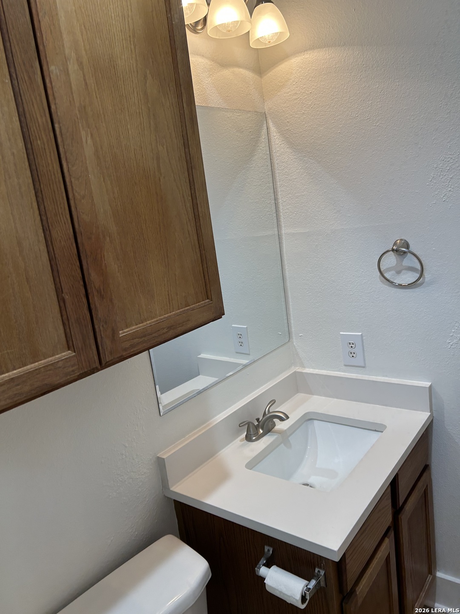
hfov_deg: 53.1
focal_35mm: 26
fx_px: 461
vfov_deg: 67.3
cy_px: 307
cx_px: 230
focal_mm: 5.7
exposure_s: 1/120
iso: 100
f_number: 1.5
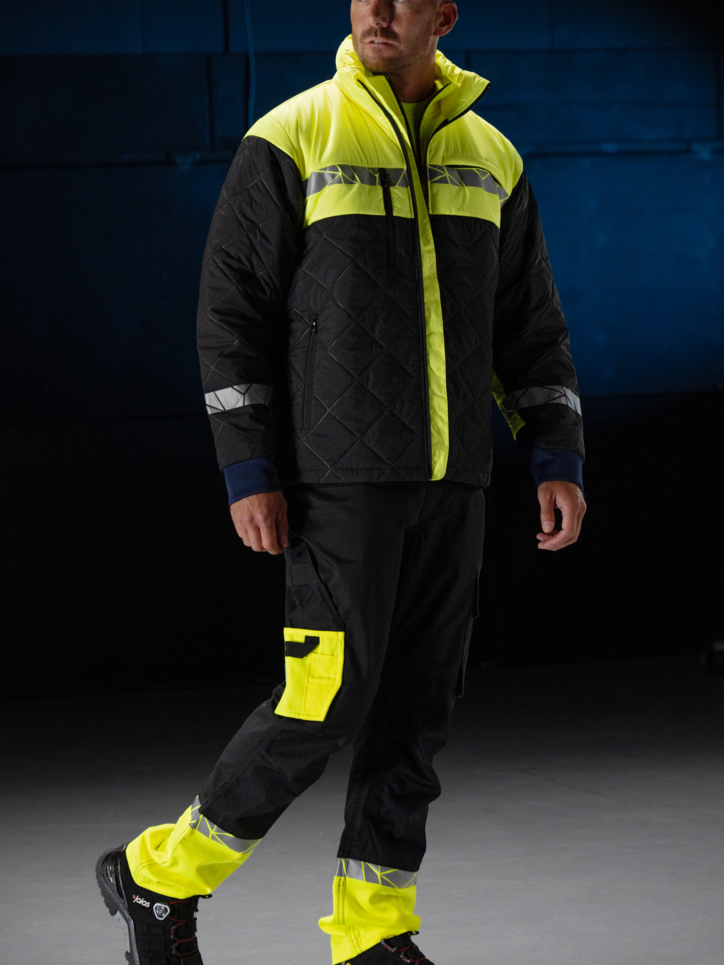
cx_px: 397
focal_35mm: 105
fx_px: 2928
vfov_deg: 18.7
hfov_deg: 14.1
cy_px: 455
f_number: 5
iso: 800
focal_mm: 84
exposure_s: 1/100
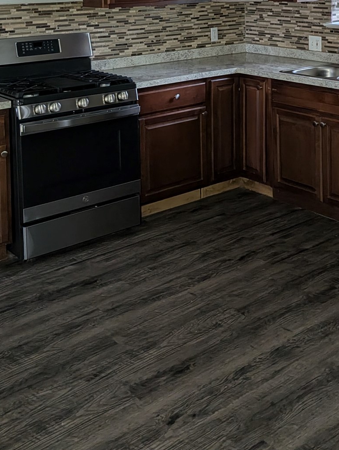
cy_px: 4
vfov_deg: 35.9
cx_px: 210
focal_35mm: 48
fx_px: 625
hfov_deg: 30.2
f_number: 1.68
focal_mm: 6.9
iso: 171
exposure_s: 1/195
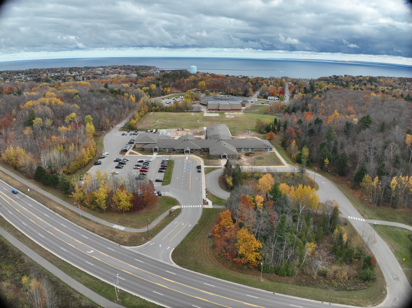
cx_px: 206
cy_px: 154
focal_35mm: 24
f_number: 2.8
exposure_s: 1/1250
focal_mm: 12.29
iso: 100
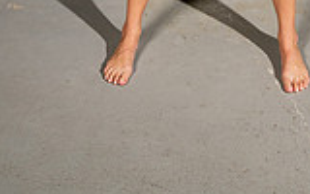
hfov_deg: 29.5
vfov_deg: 14.4
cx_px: 211
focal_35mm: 69
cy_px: -233
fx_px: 583
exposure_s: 1/125
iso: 400
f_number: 6.3
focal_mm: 24
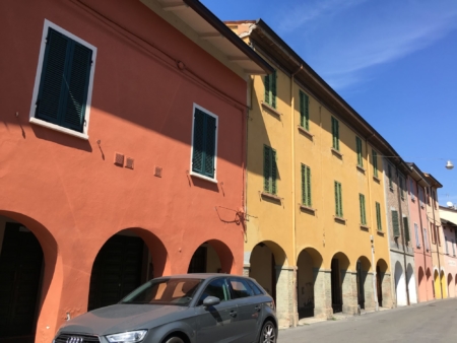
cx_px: 228
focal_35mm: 29
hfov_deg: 61.6
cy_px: 172
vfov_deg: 48.3
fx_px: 383
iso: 25
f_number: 2.2
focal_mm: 4.15
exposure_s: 1/962
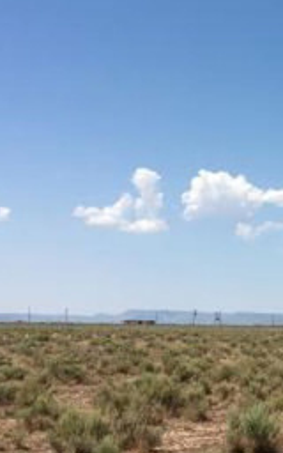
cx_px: 424
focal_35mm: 77
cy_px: 235
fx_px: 950
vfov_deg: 26.8
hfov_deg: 15.6
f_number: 2.2
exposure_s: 1/2564
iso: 25
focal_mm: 4.15
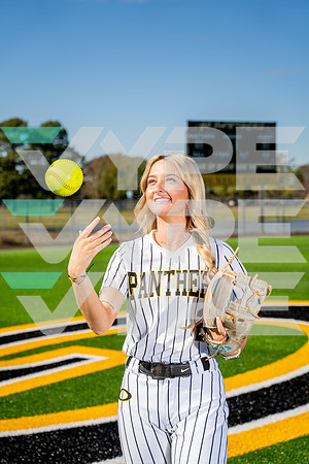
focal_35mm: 64
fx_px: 824
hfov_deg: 21.2
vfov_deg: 31.4
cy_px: 232
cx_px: 154
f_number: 4
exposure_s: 1/1000
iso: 100
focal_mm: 64
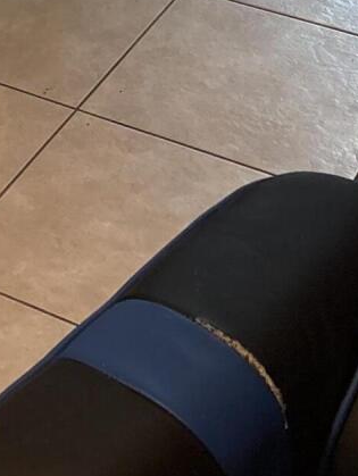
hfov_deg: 11.6
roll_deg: +2.0
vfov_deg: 12.9
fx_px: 1707
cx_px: -122
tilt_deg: -10.3
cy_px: -588
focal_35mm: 124
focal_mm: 5.96
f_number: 1.6
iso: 250
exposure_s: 1/60
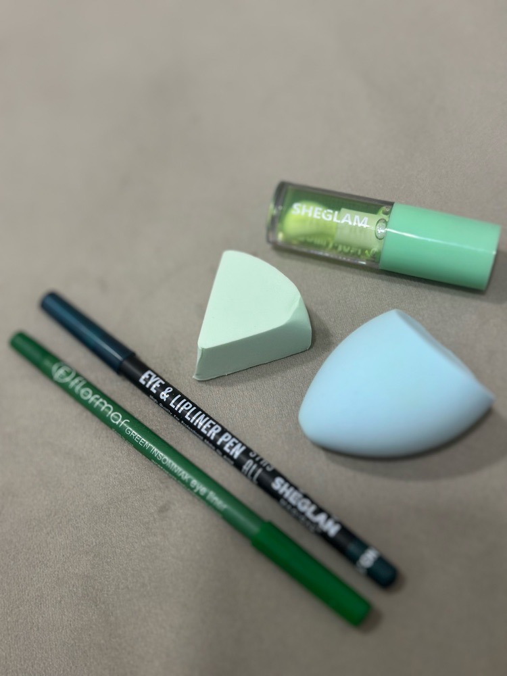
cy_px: 338
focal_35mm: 48
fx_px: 937
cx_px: 254
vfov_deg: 39.7
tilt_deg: -58.4
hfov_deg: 30.3
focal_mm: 6.86
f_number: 1.78
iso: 125
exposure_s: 1/50
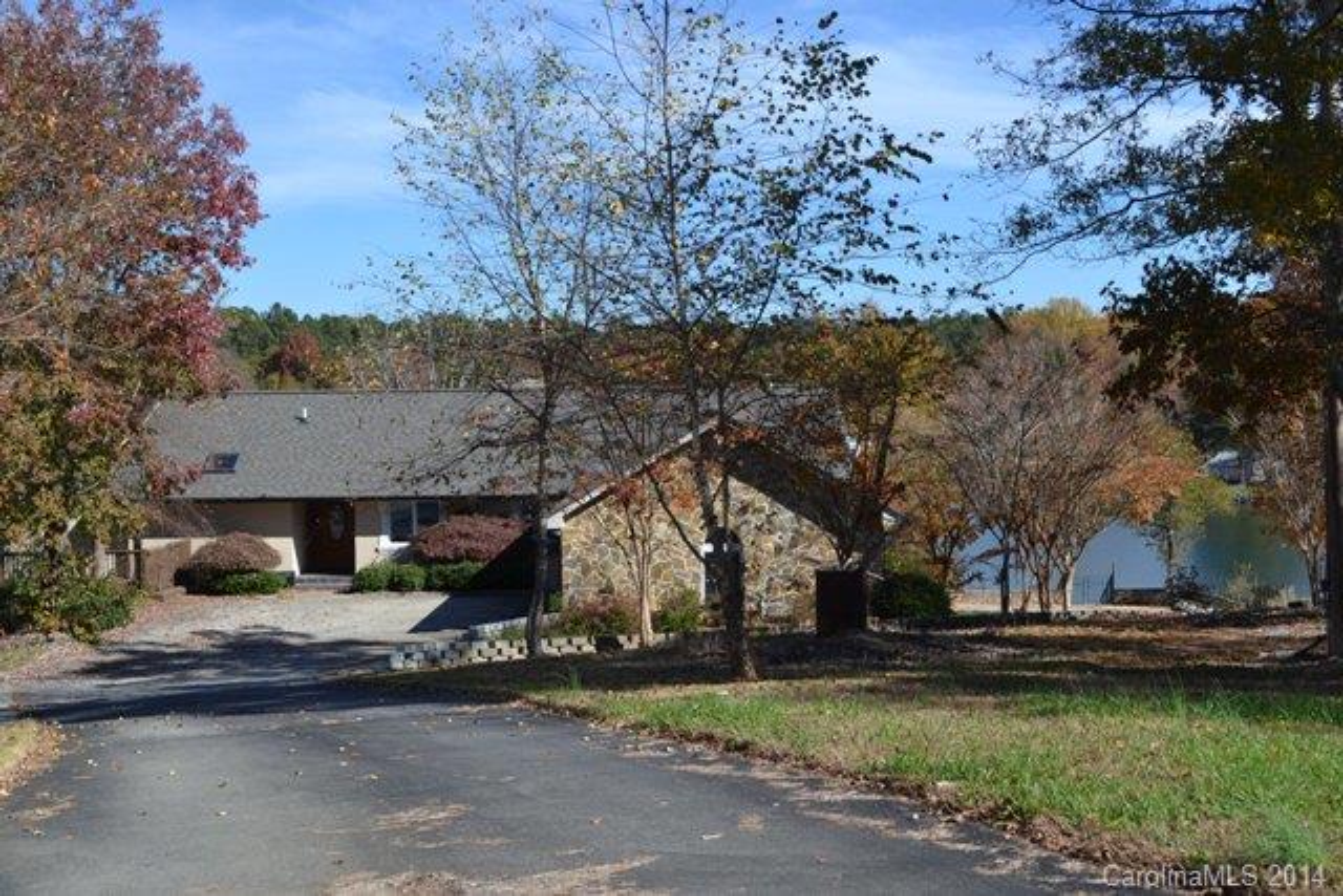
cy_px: 448
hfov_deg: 49.5
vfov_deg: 34.2
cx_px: 672
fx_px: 1455
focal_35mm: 39
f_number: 7.1
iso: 100
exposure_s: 1/200
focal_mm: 26
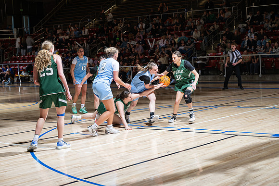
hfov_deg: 28.8
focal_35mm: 70
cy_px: 93
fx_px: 543
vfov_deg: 19.5
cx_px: 140
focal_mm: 70
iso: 80
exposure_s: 1/100
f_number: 4.5
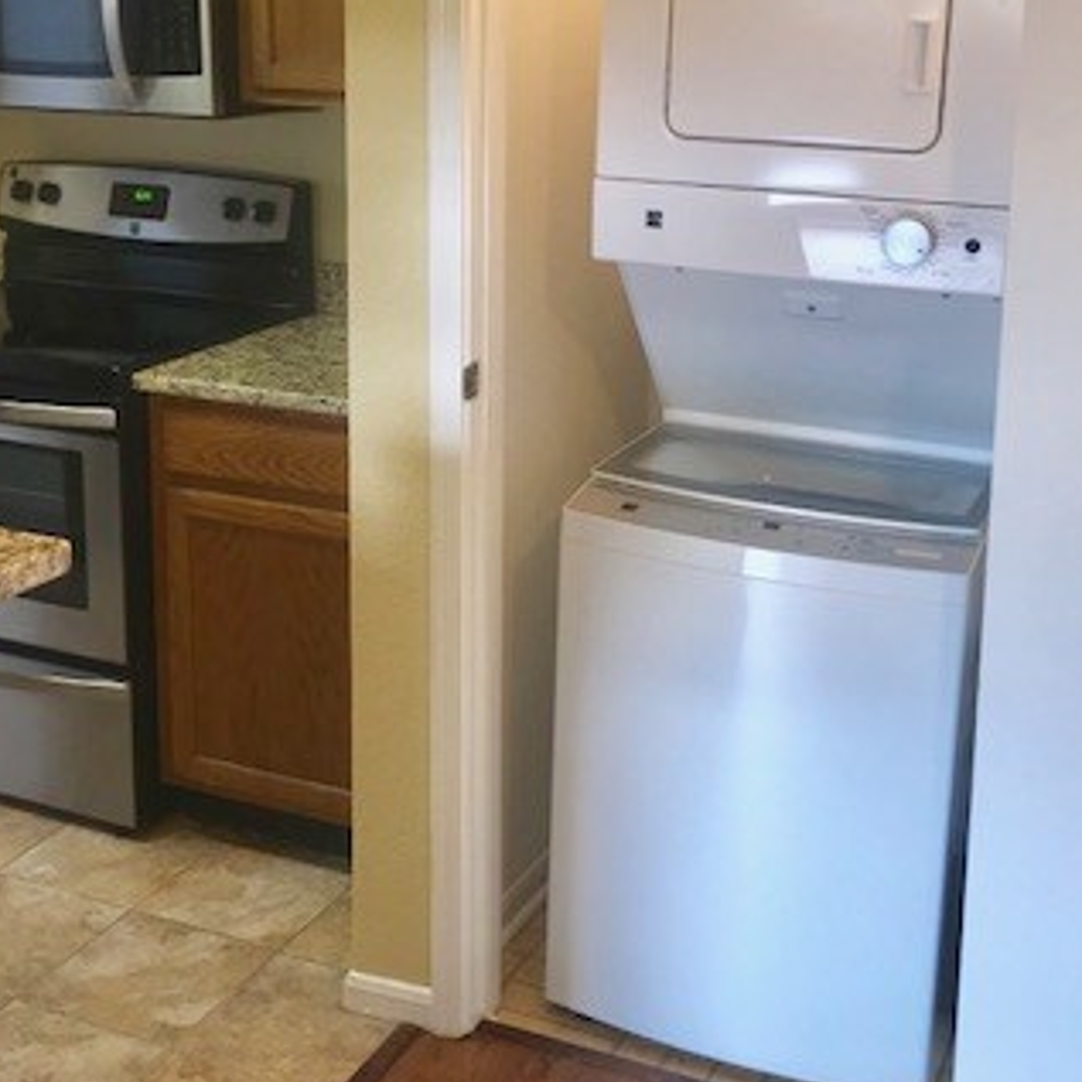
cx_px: 502
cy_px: 341
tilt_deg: -12.6
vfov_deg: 33.7
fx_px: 1768
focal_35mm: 50
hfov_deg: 34.0
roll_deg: -0.1
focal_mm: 3.99
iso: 20
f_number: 1.8
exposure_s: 1/37
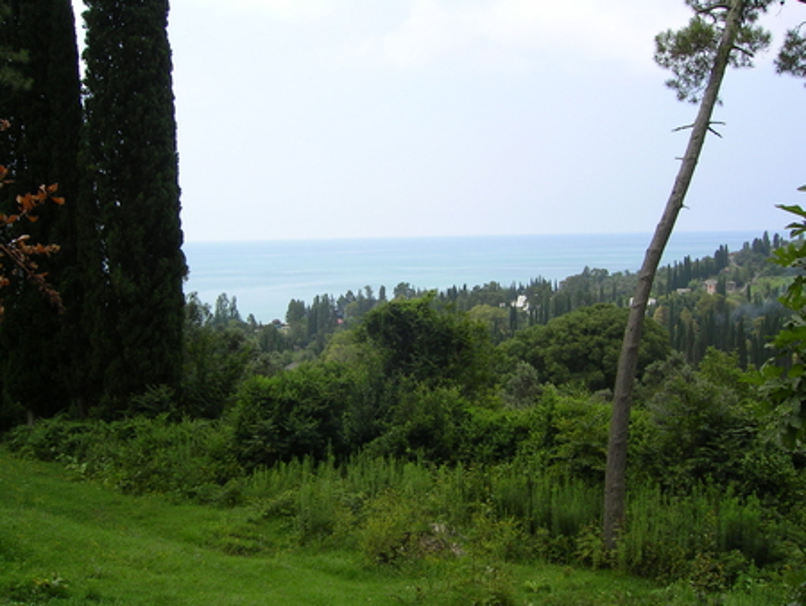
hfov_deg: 51.3
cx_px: 403
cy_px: 303
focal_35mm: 36
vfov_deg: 39.7
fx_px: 839
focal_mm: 5.6
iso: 50
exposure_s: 1/315
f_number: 4.8
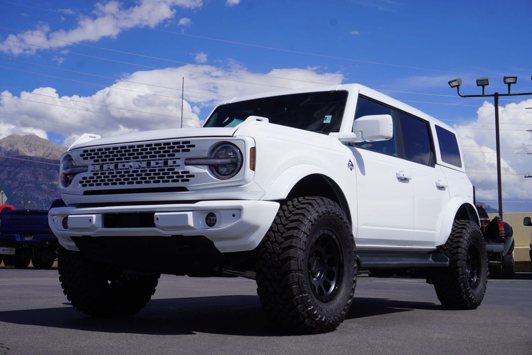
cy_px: 178
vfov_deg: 29.0
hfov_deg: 42.3
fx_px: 688
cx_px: 266
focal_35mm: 46
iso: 100
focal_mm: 31
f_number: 11
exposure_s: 1/250
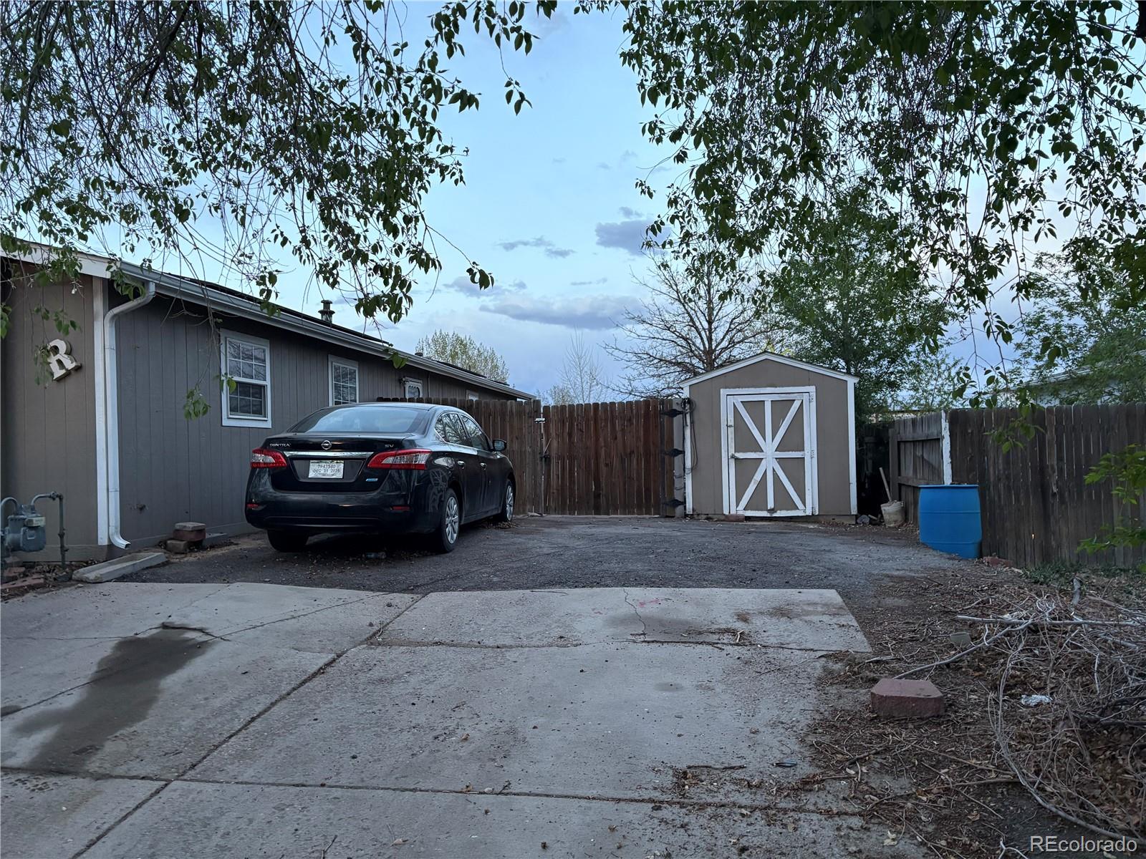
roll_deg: +0.6
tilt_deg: +1.7
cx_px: 573
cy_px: 430
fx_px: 861
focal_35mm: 26
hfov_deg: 67.3
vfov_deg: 53.1
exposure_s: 1/60
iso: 200
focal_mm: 5.96
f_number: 1.6
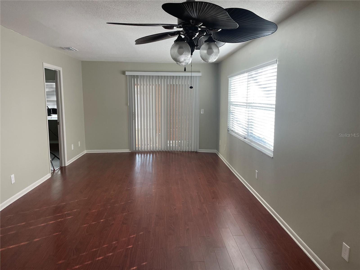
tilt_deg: -8.7
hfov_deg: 67.3
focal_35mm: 26
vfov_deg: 53.1
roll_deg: +0.1
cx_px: 180
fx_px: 270
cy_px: 135
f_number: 1.6
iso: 100
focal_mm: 4.2
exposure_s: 1/120
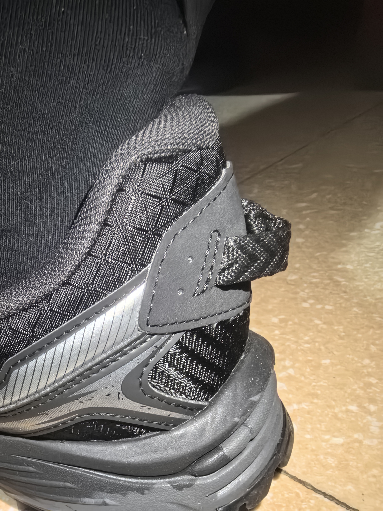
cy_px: 256
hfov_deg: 51.4
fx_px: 398
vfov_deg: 65.3
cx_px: 192
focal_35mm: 27
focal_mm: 1.95
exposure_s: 1/100
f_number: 2.2
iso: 1000
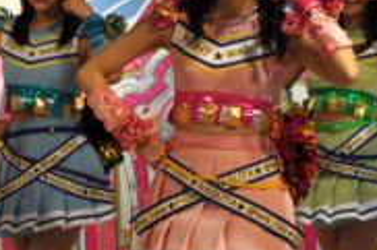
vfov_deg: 12.4
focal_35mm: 110
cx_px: 220
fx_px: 1151
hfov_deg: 18.6
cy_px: 159
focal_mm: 26
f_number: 5.6
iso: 400
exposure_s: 1/125
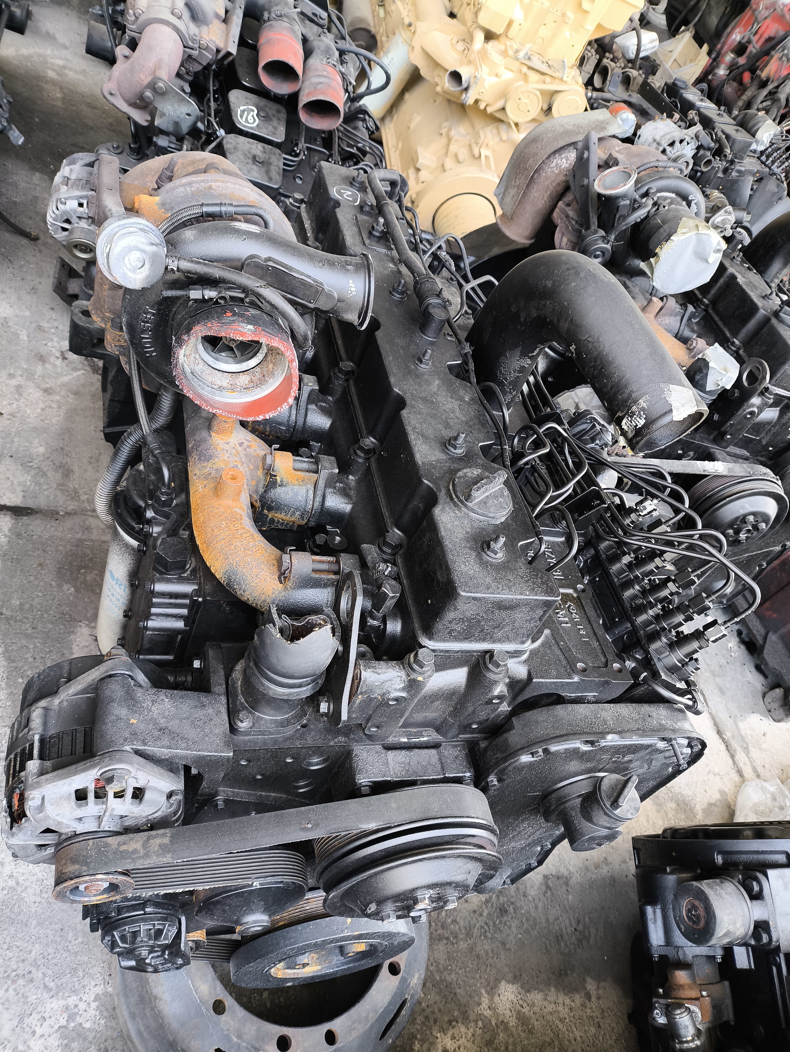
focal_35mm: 25
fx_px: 760
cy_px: 526
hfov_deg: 54.9
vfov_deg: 69.4
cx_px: 395
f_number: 1.7
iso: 200
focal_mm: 4.71
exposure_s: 1/60
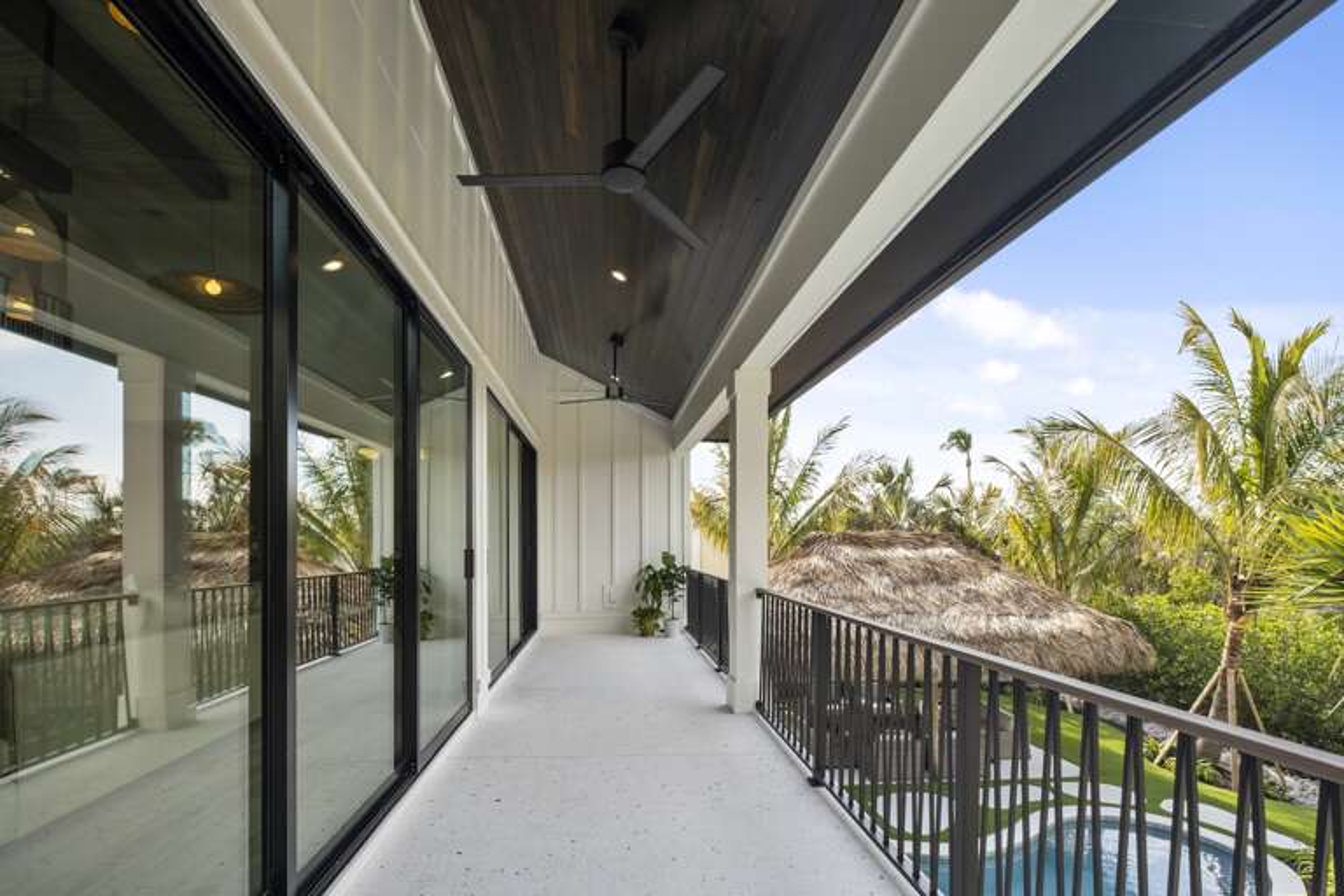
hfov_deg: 100.4
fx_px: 560
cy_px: 448
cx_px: 672
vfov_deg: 77.3
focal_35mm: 15
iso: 200
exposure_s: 1/160
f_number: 5.6
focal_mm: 10
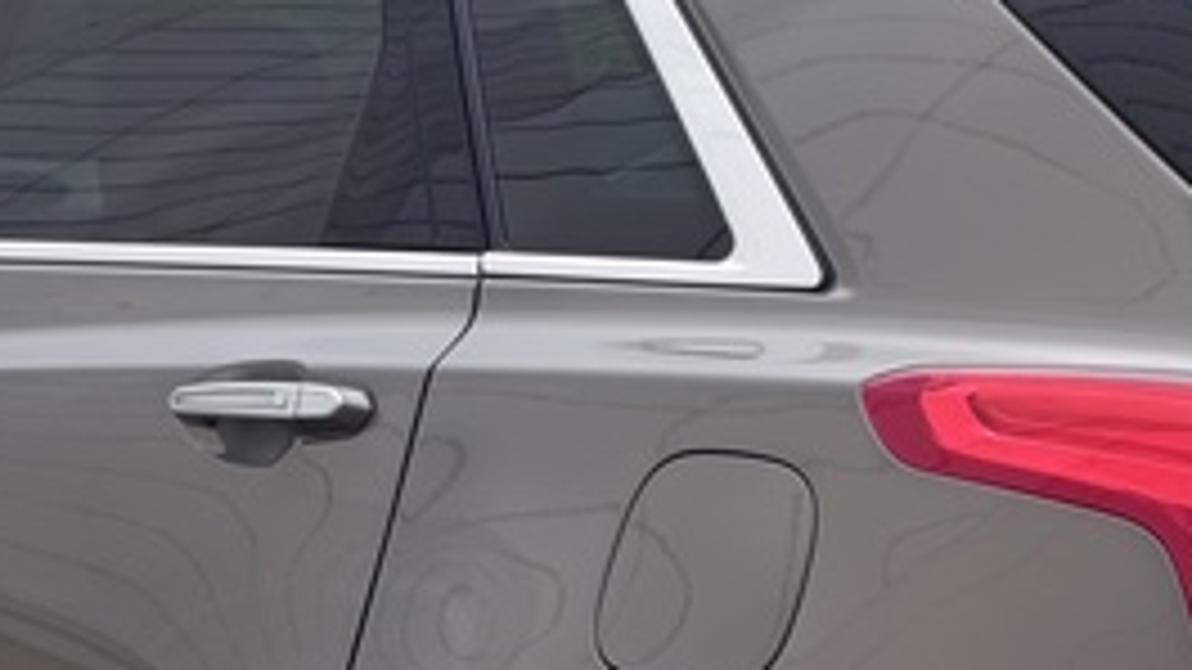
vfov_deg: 7.5
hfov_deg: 13.6
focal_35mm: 158
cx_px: 621
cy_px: 1021
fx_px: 4993
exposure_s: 1/283
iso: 50
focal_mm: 6.14
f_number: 1.65
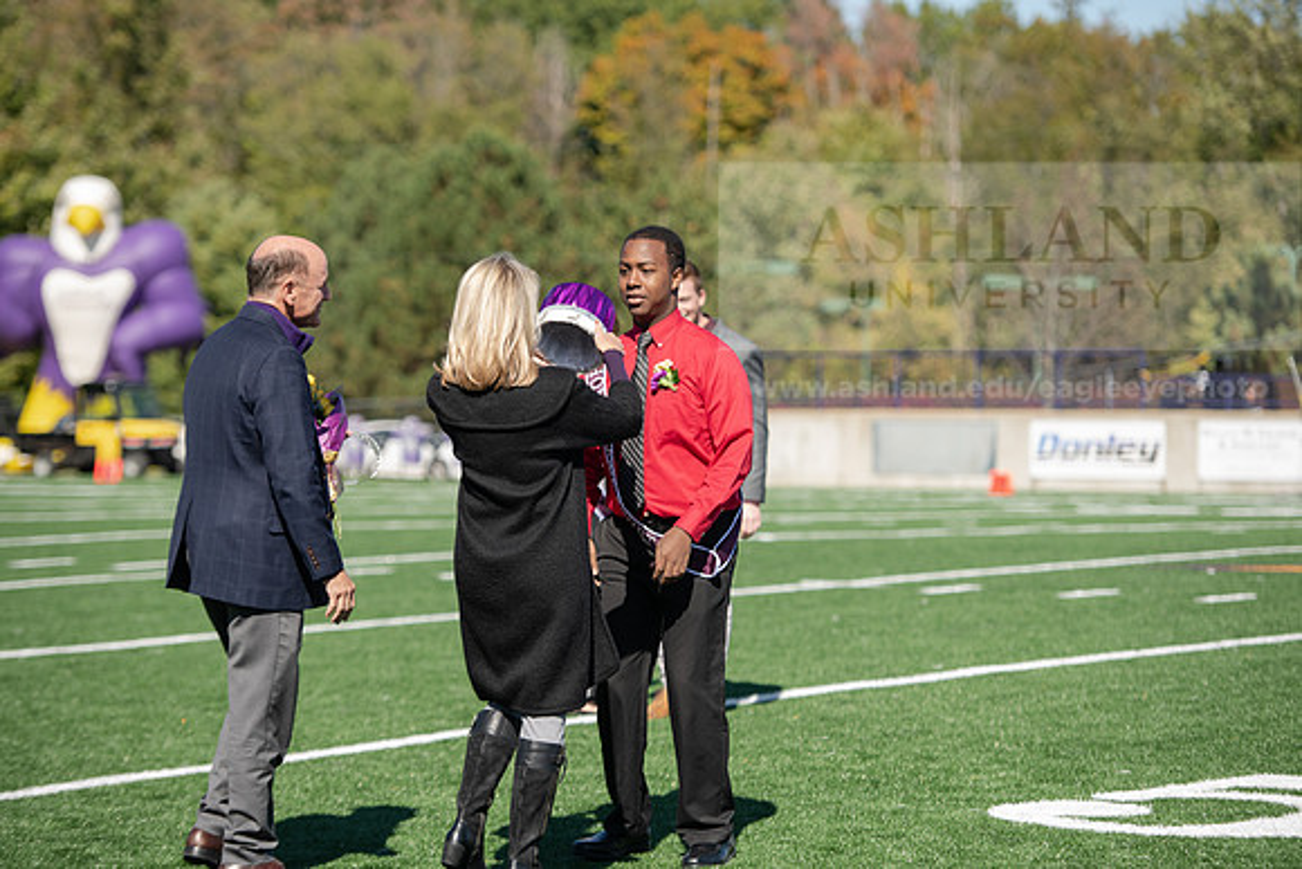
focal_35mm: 122
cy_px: 434
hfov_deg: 16.8
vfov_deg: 11.2
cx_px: 651
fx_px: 4413
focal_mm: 122
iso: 200
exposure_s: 1/1600
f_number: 3.2
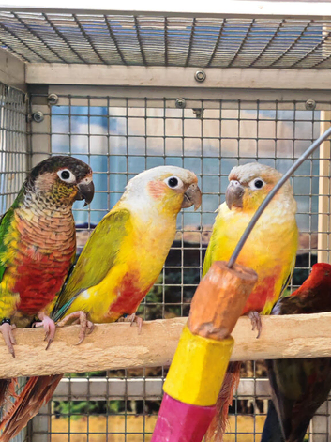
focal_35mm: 95
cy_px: 221
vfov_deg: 20.7
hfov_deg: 15.6
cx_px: 166
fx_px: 1212
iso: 500
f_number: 1.6
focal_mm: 5.4
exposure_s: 1/50
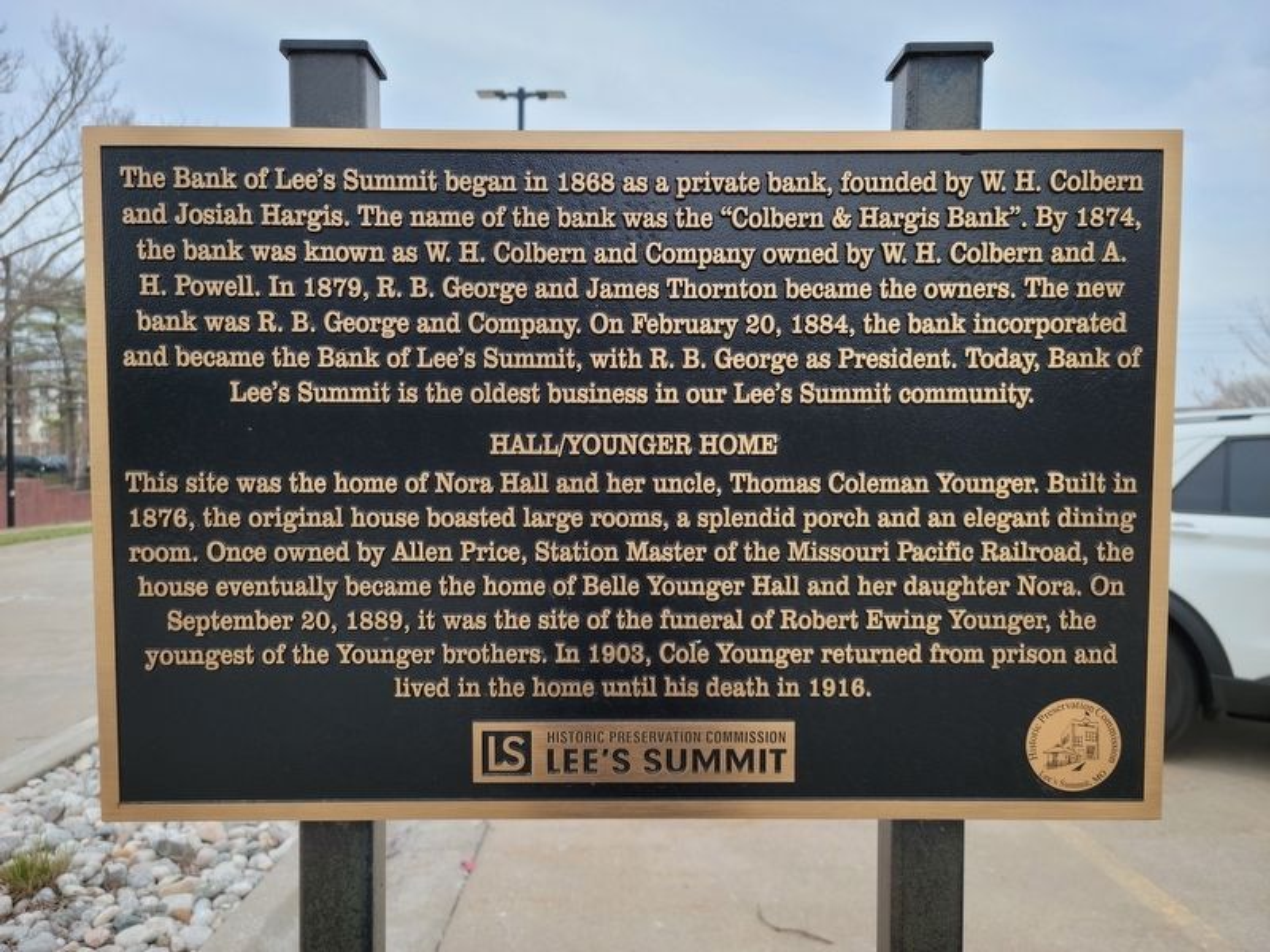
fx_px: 1027
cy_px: 476
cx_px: 635
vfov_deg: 49.7
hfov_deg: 63.4
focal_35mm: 28
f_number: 2
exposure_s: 1/471
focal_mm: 5.9
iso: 25
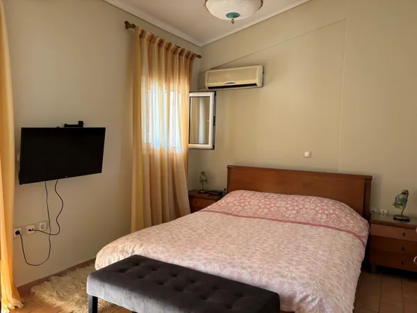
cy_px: 156
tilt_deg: -4.0
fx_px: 313
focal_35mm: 26
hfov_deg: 67.3
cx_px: 208
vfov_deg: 53.1
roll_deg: -1.7
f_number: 1.6
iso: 125
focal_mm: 5.96
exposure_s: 1/88
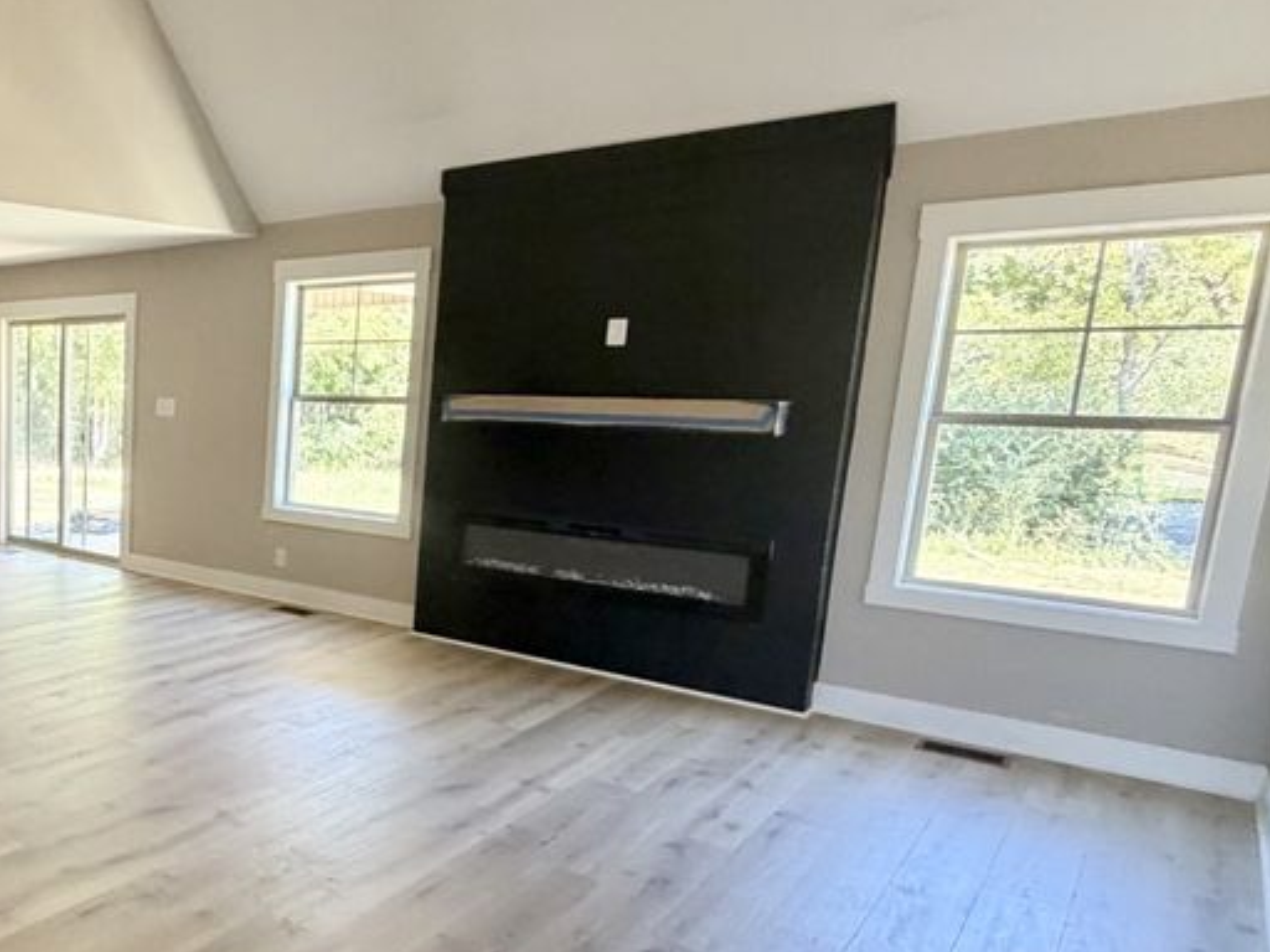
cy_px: 540
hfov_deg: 51.5
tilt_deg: -8.3
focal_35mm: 28
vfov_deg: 49.6
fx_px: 1027
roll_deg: -1.0
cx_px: 15
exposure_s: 1/95
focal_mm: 2.22
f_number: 2.2
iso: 320
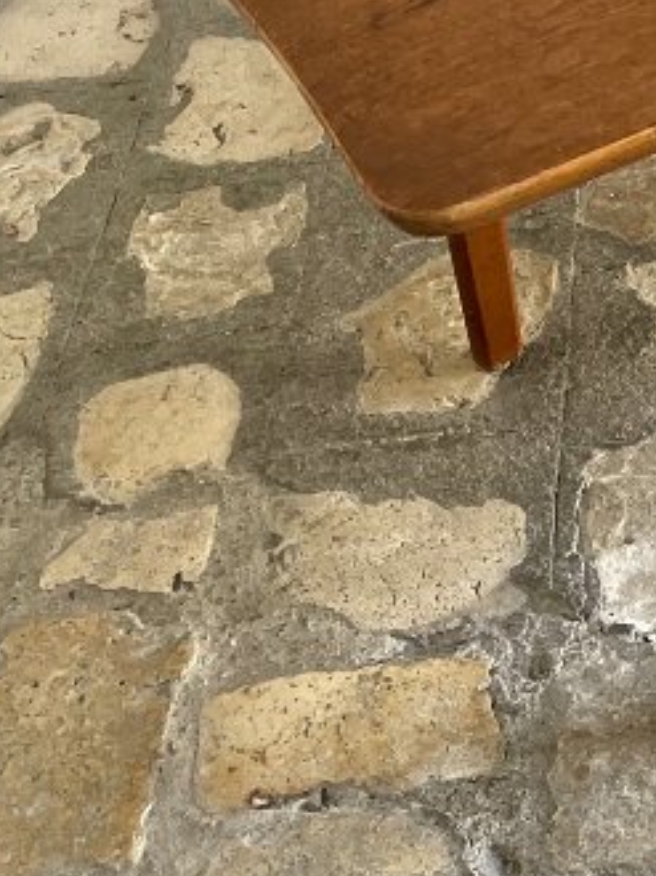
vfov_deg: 20.3
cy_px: -151
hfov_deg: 14.4
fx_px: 2302
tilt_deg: -31.0
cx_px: 1158
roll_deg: +0.6
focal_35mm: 91
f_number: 1.6
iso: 125
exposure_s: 1/121
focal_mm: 5.1
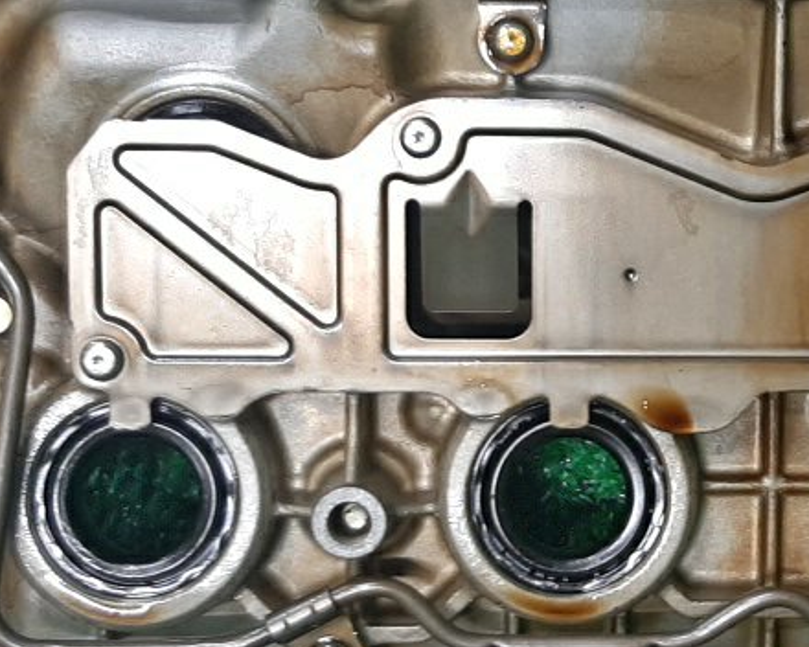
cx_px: 677
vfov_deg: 18.5
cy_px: 342
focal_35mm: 83
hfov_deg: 22.6
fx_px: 1987
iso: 103
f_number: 1.7
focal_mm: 3.93
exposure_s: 1/50
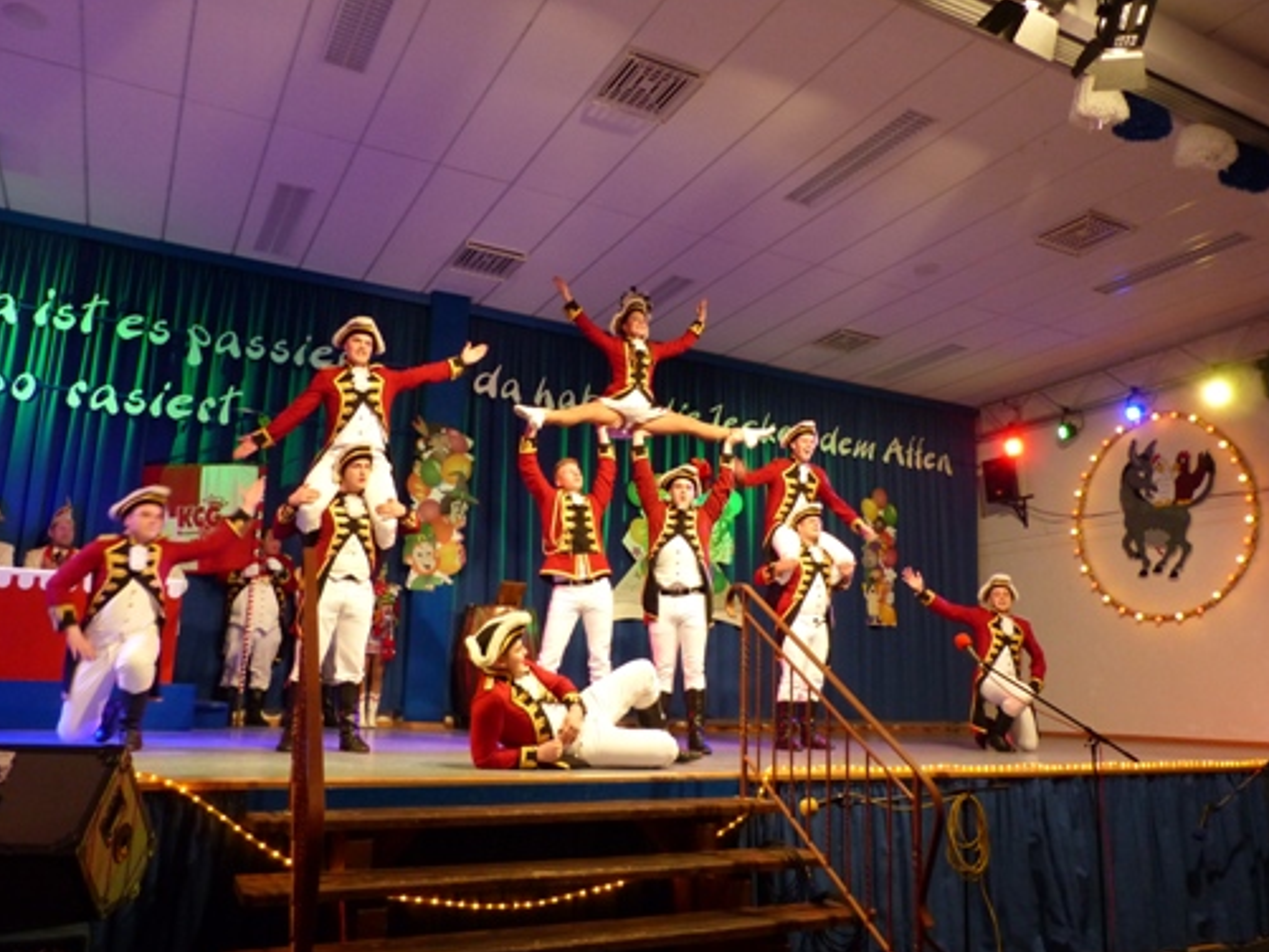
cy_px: 466
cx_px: 638
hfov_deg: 65.3
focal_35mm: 27
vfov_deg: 51.4
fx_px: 990
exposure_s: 1/25
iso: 400
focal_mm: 4.6
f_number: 2.8
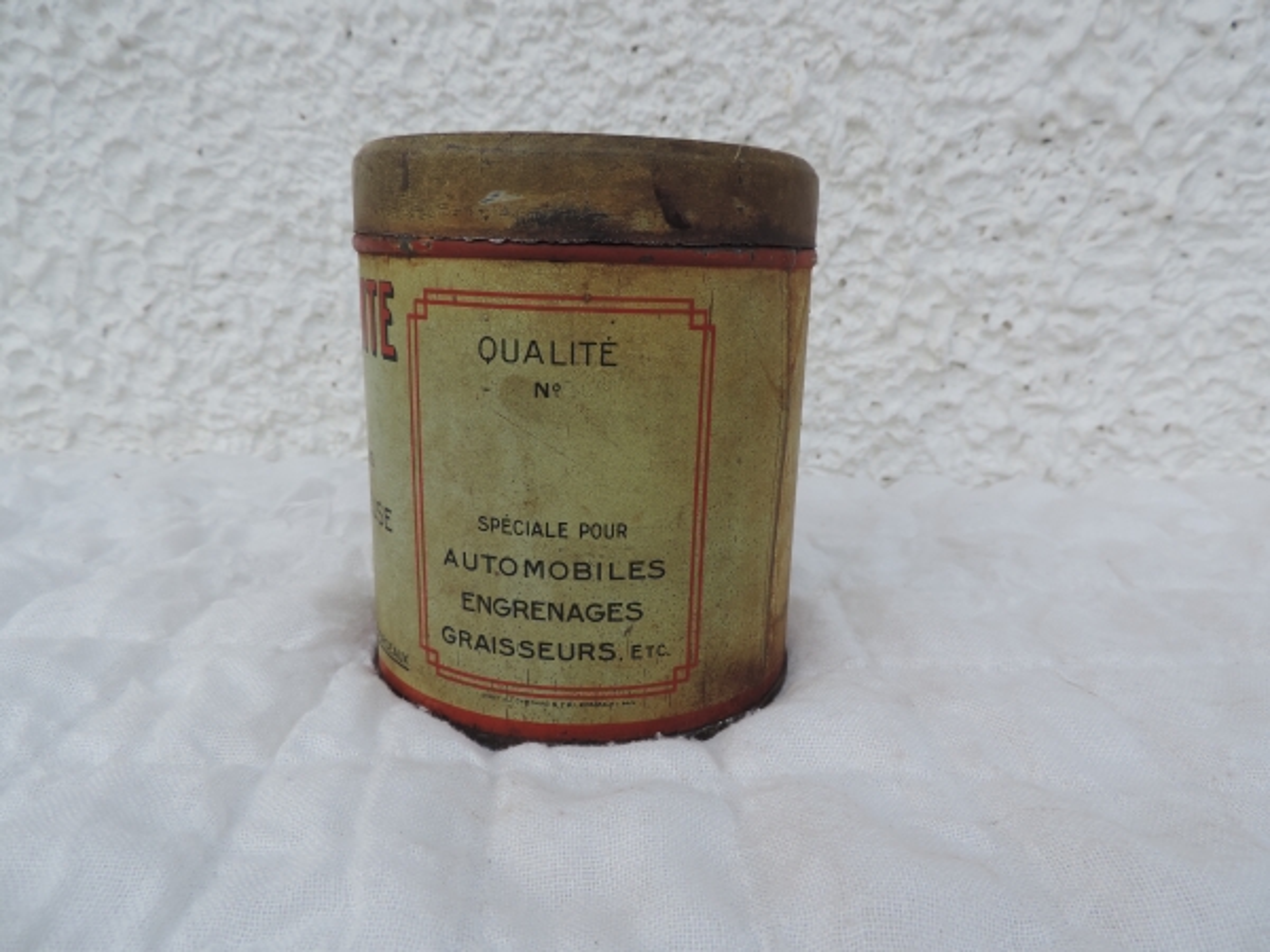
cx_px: 635
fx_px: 881
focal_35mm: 24
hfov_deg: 71.6
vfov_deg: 56.8
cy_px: 476
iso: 80
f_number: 3
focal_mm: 4.3
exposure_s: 1/125
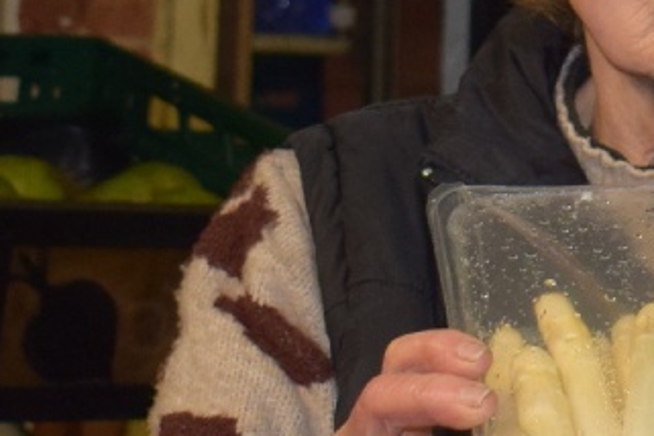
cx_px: 999
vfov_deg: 5.5
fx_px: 4578
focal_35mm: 252
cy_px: 183
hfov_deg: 8.0
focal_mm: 30
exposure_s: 1/60
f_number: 4.2
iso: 900
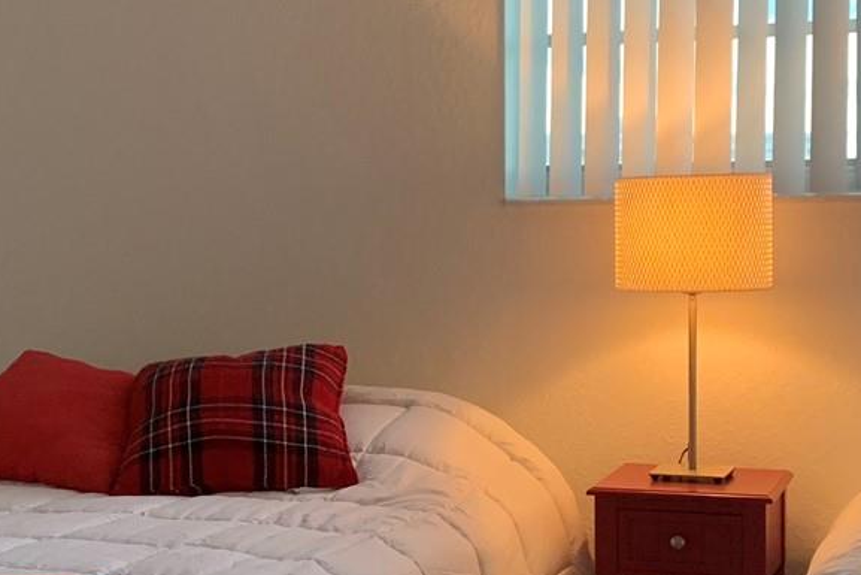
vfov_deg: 18.2
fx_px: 1794
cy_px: 358
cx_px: 372
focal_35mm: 75
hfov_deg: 27.0
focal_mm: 4.25
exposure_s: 1/60
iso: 200
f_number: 1.8
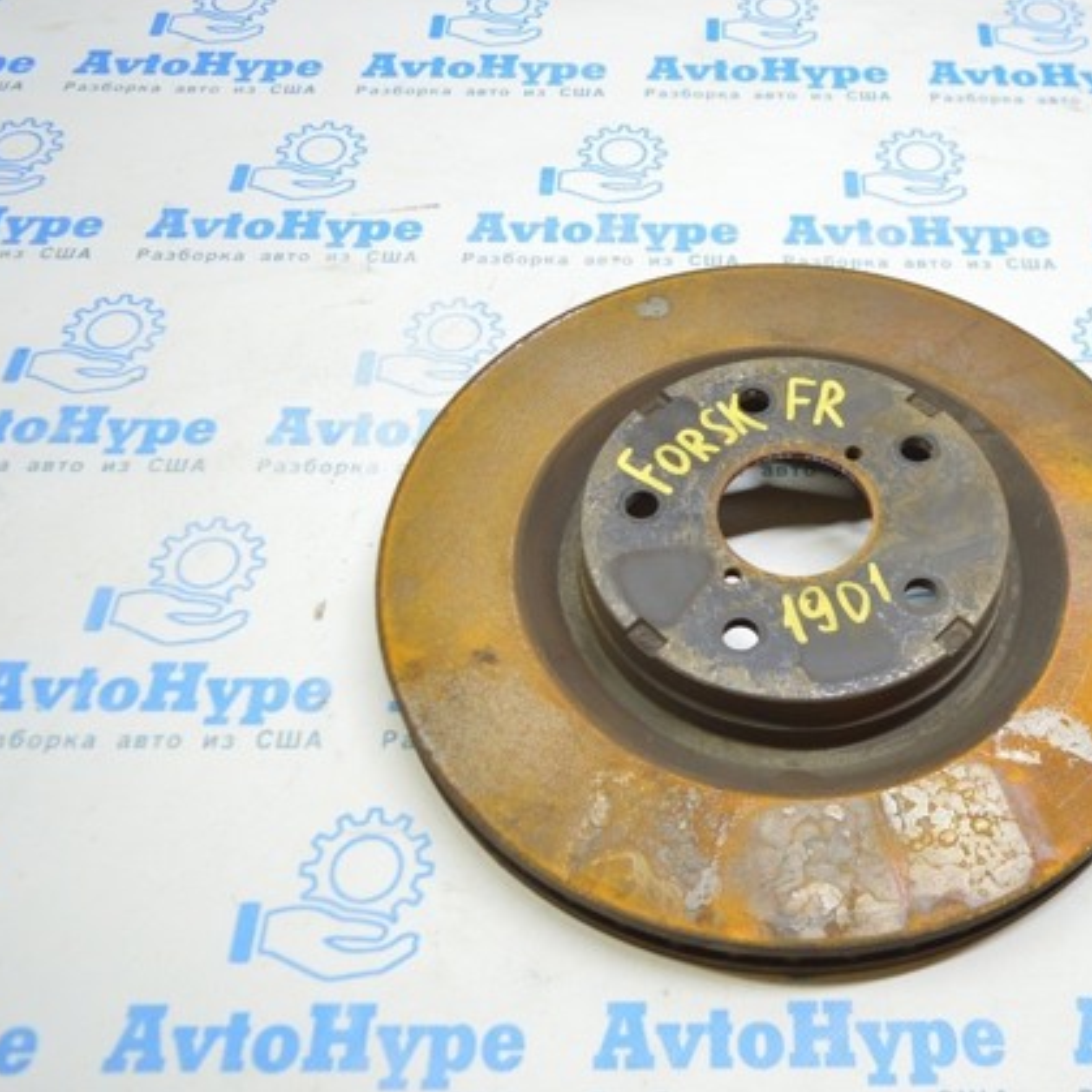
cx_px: 727
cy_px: 546
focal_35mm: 35
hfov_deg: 46.5
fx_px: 1249
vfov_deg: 47.2
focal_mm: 18
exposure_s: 1/40
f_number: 3.5
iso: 400
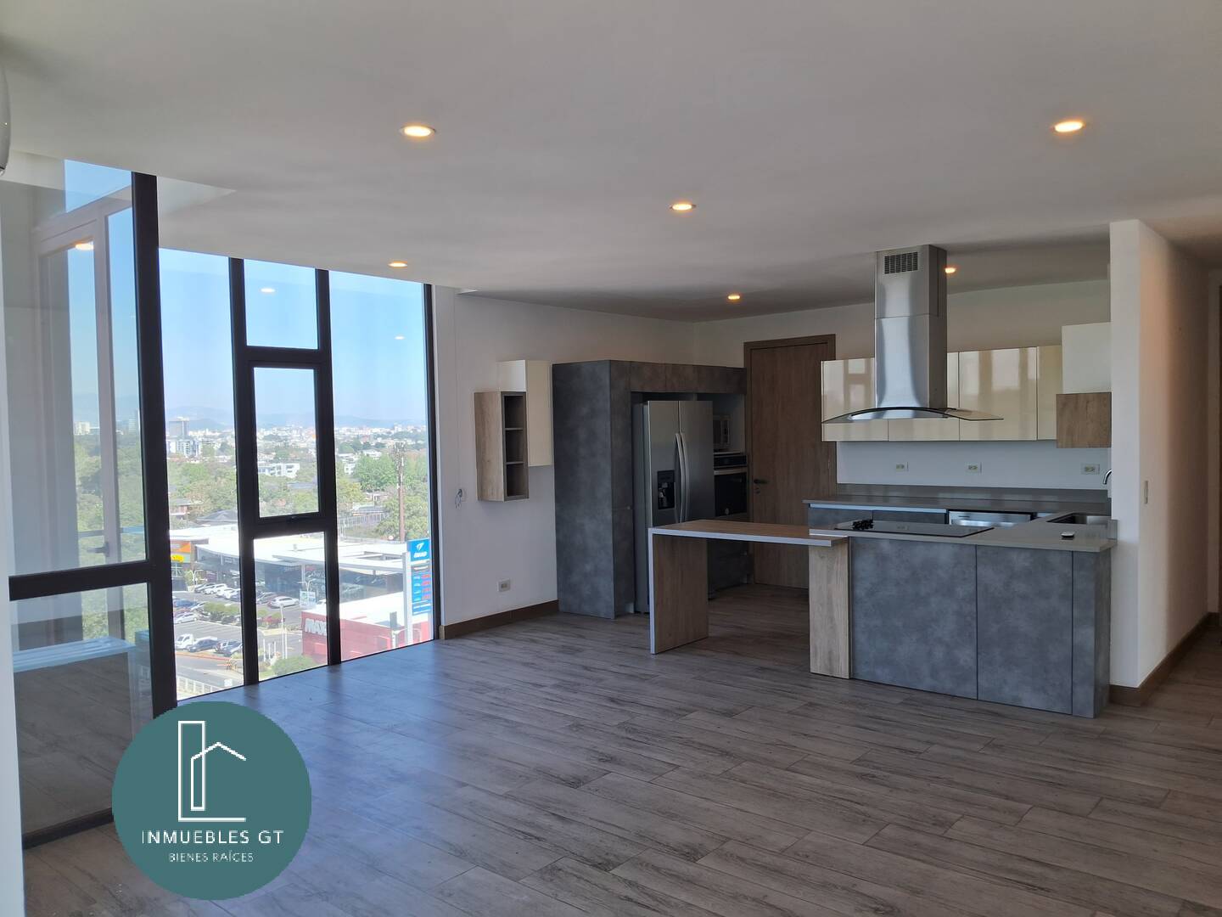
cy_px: 458
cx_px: 611
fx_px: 918
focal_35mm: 26
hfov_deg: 67.3
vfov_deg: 53.1
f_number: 1.8
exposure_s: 1/60
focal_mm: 3.98
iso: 32
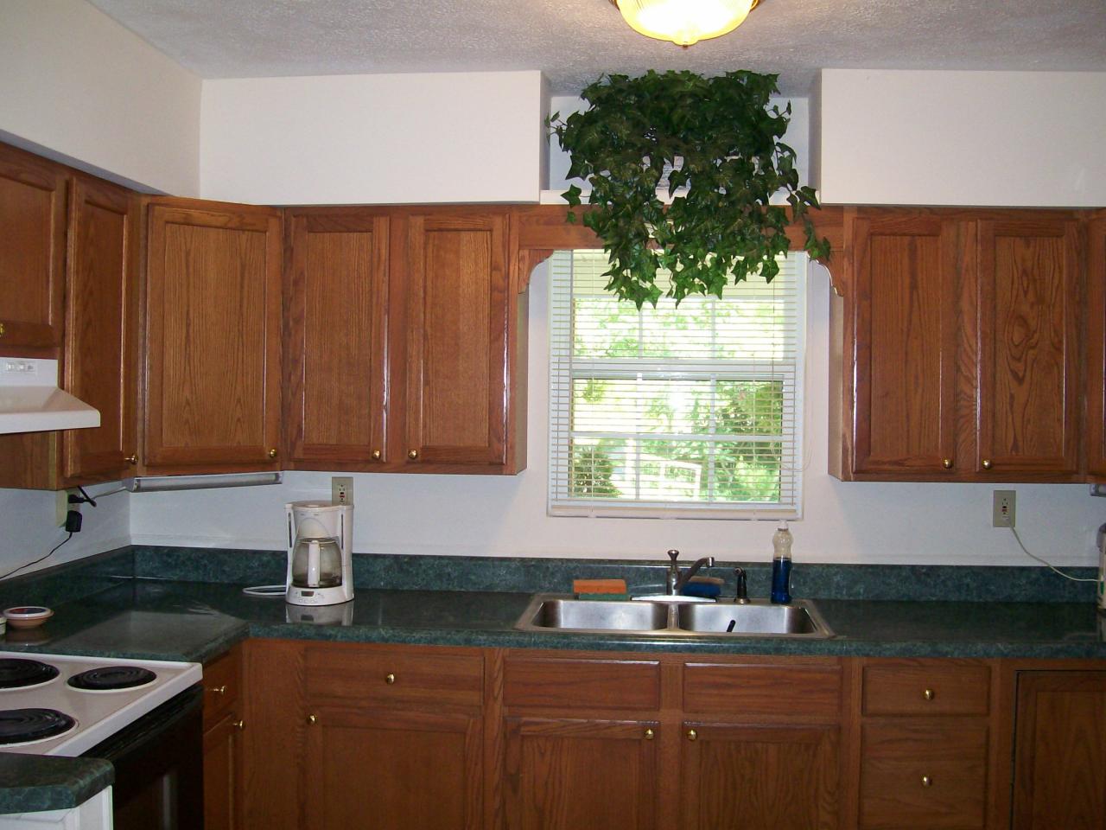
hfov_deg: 51.4
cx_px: 553
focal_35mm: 36
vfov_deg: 39.7
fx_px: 1150
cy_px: 415
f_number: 2.7
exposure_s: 1/64
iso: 140
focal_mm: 6
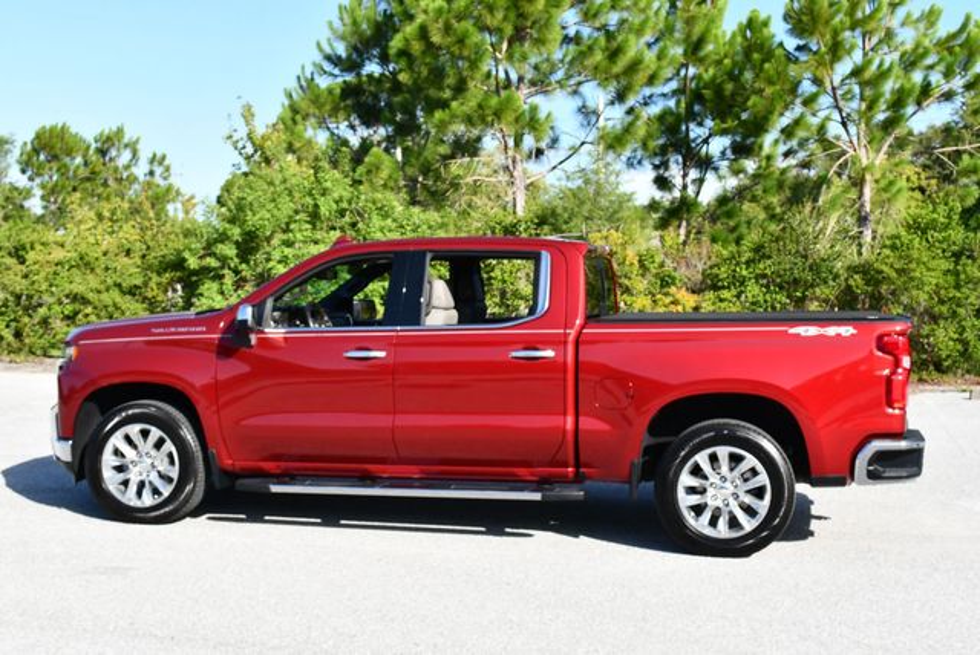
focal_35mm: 48
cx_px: 490
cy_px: 328
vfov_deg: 28.1
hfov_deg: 41.1
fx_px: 1308
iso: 200
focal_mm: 24
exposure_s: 1/250
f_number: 8
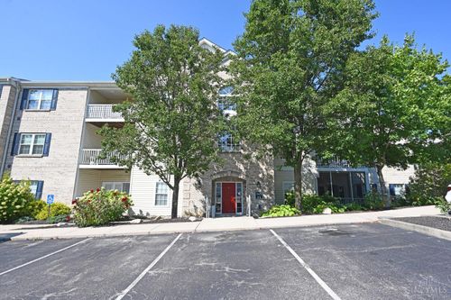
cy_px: 150
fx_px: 207
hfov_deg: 95.0
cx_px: 226
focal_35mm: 16
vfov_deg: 72.0
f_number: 6.3
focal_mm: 16.5
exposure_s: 1/320
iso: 100
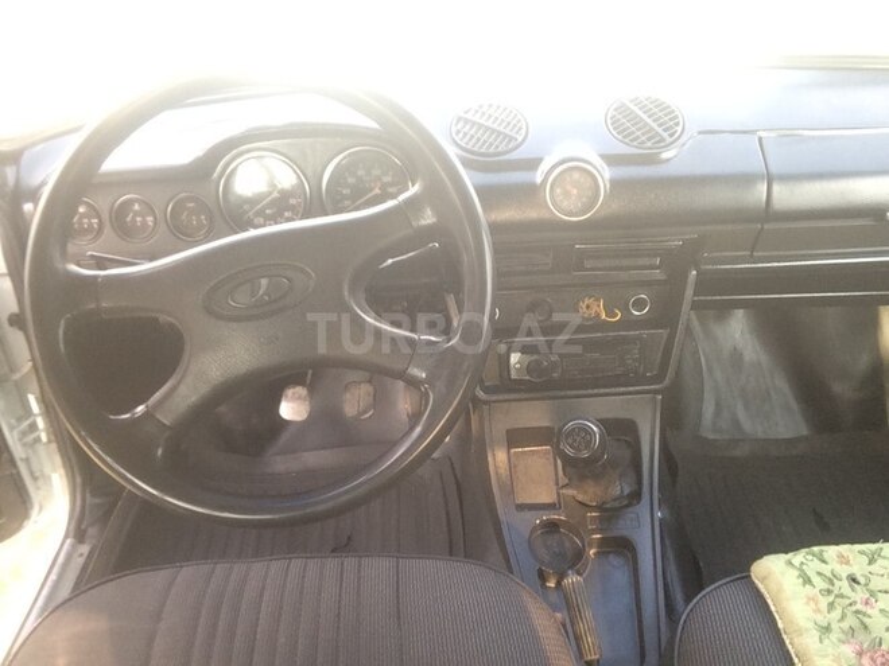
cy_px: 333
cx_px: 444
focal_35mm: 31
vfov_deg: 45.4
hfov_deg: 58.4
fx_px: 796
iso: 50
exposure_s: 1/33
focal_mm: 2.15
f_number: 2.4
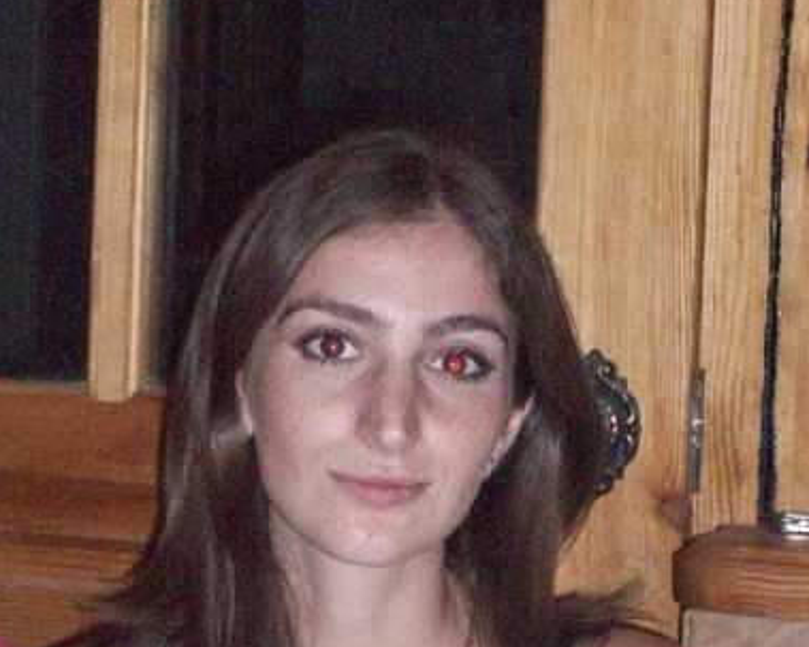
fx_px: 4021
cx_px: 474
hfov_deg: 11.5
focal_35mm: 168
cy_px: 397
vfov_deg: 9.2
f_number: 5.1
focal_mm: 17.1
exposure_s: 1/257
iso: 800
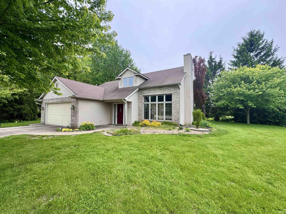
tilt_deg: +1.7
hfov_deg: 102.1
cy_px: 107
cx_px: 143
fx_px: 116
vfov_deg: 85.7
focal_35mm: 14
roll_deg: -0.1
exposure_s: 1/787
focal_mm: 2.22
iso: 40
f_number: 2.2
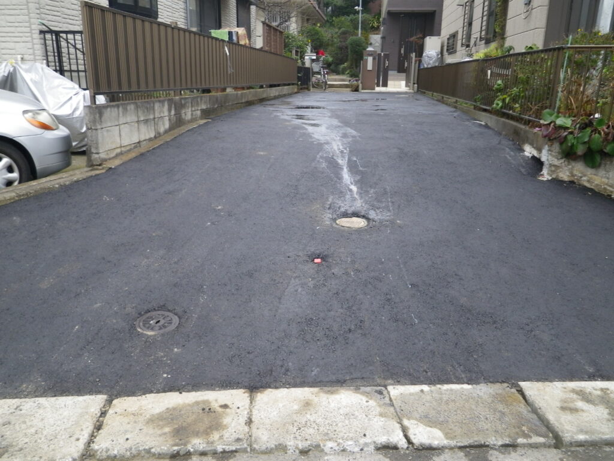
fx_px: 497
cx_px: 307
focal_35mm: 28
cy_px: 230
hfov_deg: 63.4
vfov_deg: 49.7
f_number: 3.5
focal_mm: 5
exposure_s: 1/60
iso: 80
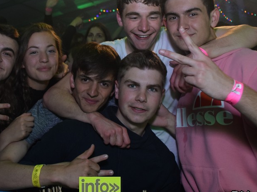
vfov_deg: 30.7
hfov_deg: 40.2
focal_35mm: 47
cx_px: 100
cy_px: 71
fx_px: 349
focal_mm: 20
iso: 1600
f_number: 3.5
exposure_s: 1/50
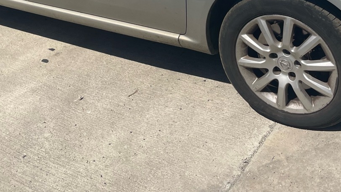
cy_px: -86
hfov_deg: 33.3
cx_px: 197
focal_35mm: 63
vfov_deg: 17.4
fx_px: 570
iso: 32
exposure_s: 1/5556
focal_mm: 4.2
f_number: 1.6
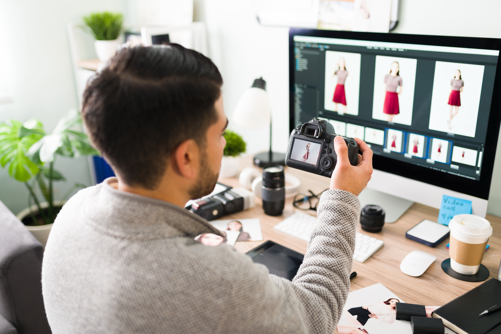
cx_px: 250
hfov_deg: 54.4
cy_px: 167
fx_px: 487
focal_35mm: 35
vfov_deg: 37.9
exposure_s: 1/200
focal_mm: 35
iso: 250
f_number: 1.8
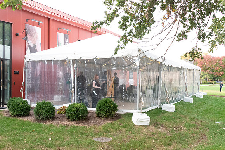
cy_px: 75
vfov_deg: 34.2
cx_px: 112
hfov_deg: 49.5
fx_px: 244
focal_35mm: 39
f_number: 9
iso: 3200
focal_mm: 26
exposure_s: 1/160
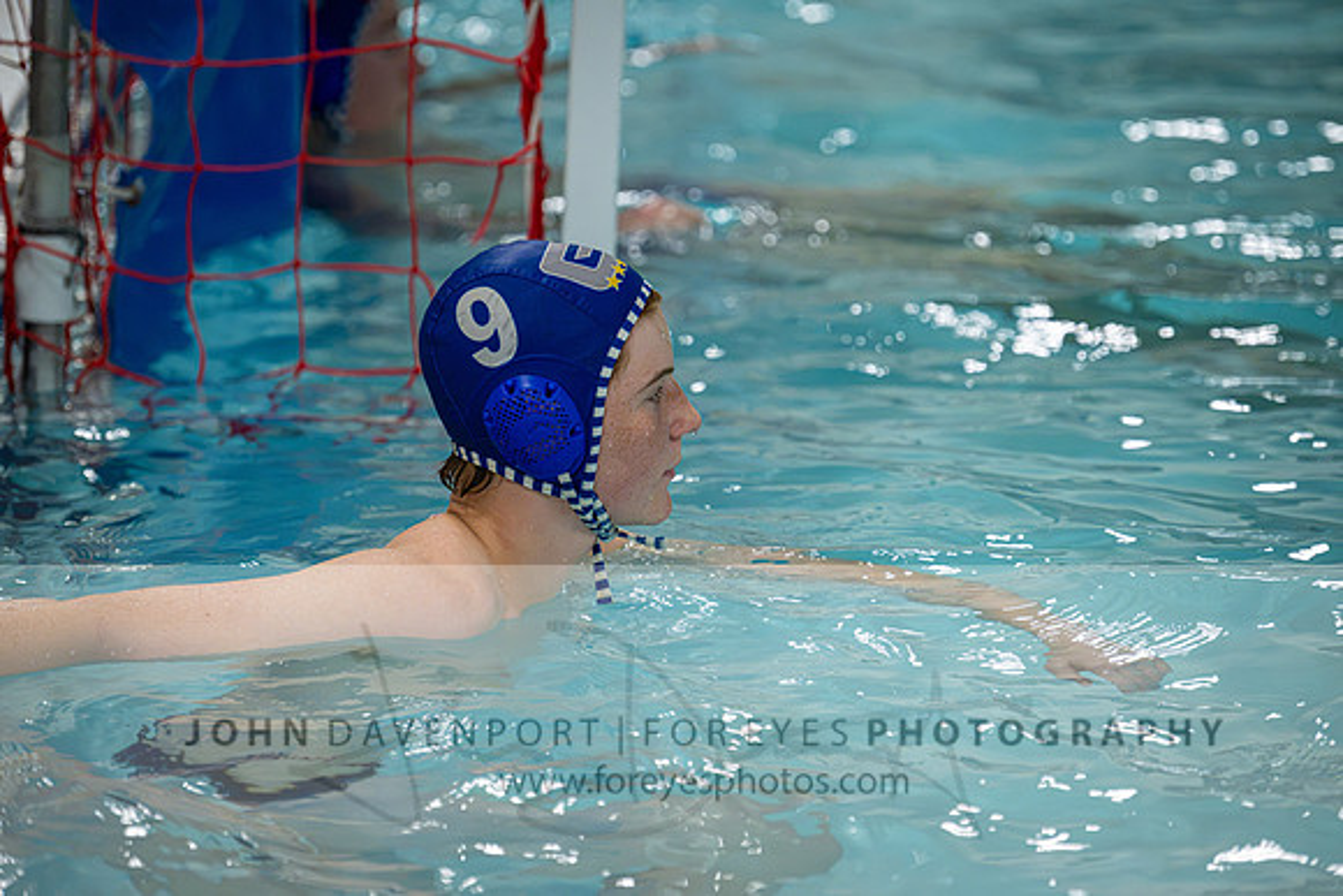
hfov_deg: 8.6
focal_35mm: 240
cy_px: 448
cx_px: 672
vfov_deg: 5.7
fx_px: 8955
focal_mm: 240
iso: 10000
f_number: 4
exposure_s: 1/1000
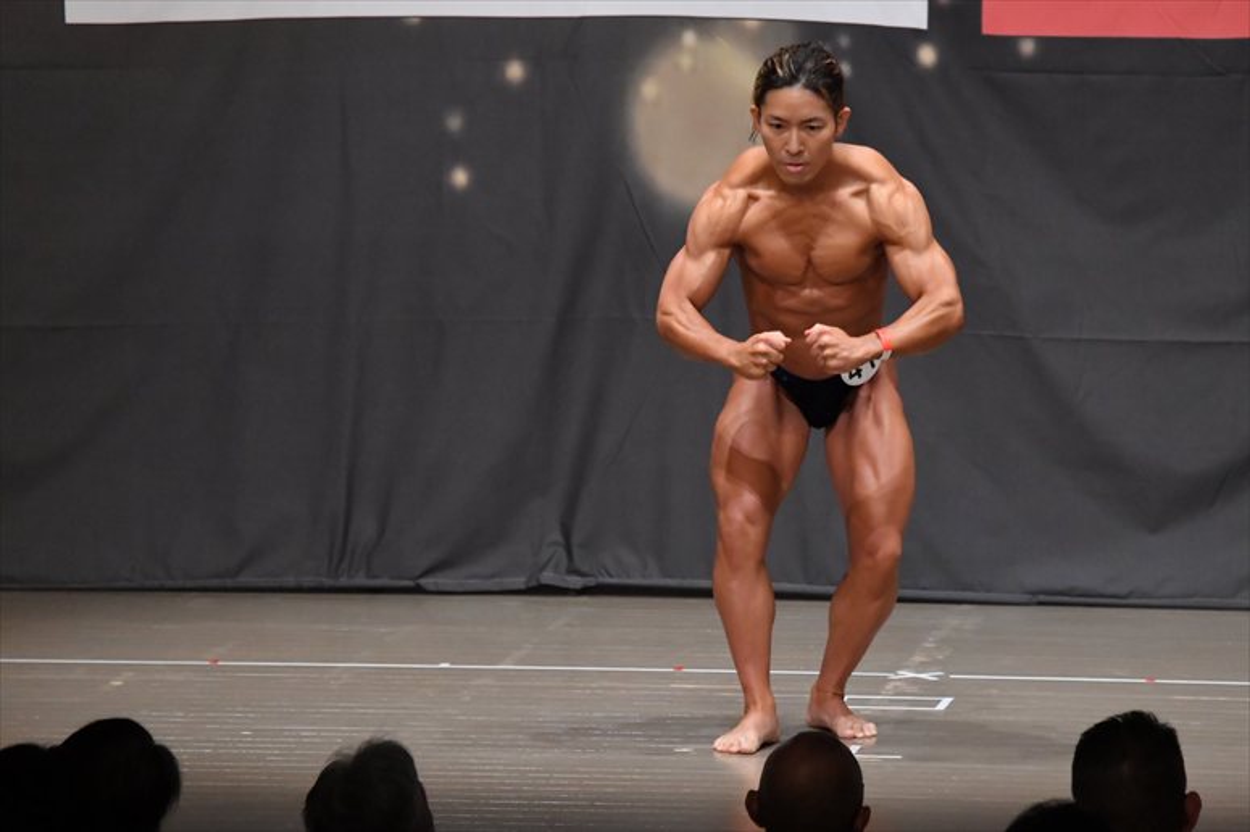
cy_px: 416
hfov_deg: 8.1
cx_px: 625
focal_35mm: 255
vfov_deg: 5.4
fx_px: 8850
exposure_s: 1/400
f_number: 5.6
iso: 6400
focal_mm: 170
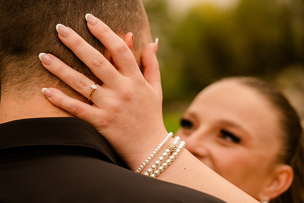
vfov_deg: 14.9
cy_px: 102
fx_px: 777
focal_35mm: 92
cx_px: 152
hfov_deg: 22.1
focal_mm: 92
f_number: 4
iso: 800
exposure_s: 1/250
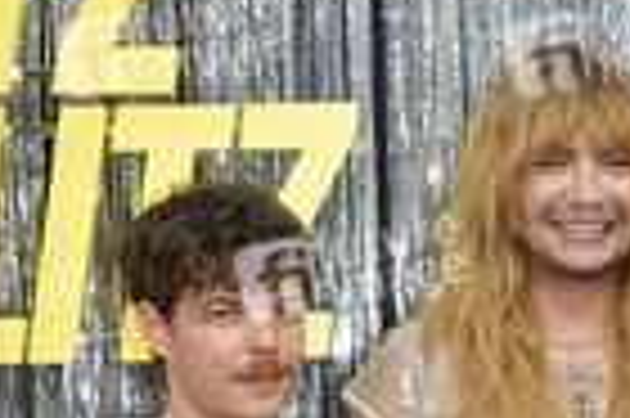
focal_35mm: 148
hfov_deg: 13.6
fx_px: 2587
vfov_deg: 9.0
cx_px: 682
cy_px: 607
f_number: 6.3
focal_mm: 46
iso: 640
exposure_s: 1/200
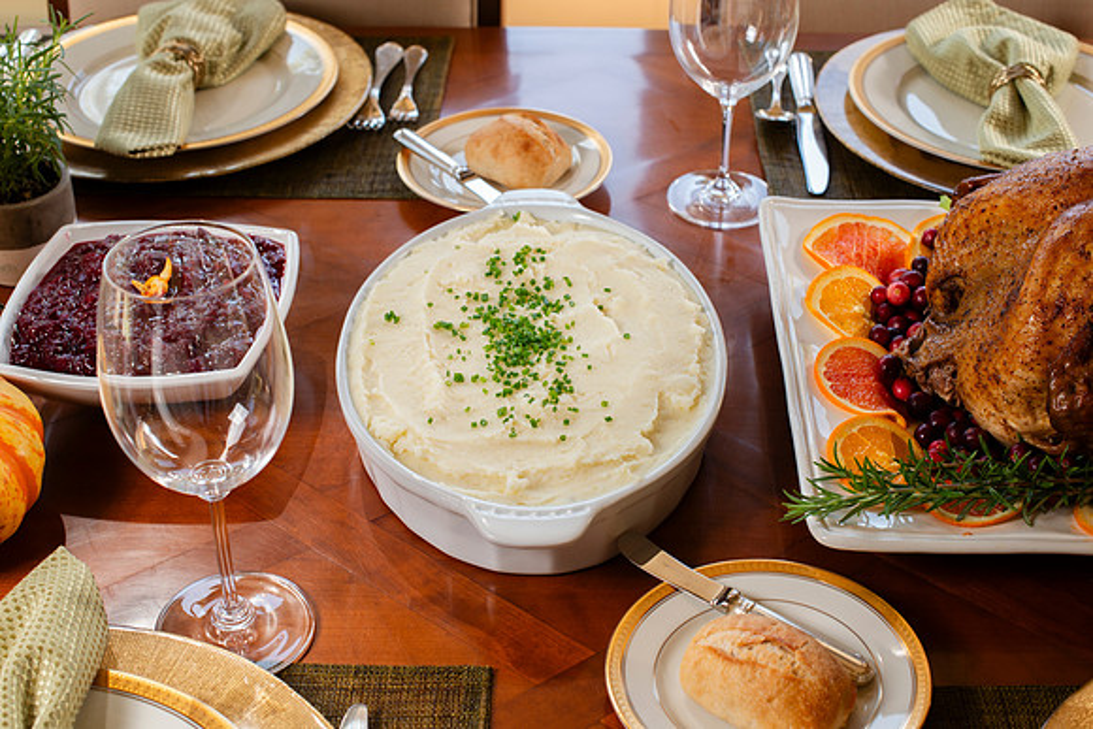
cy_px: 364
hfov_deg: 39.6
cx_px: 546
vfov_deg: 27.0
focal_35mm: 50
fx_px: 1518
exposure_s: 1/60
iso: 250
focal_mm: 50
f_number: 7.1
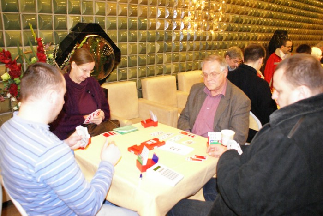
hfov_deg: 61.9
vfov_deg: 43.7
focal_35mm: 30
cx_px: 162
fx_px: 269
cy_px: 108
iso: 1600
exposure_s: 1/30
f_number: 4
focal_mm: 20
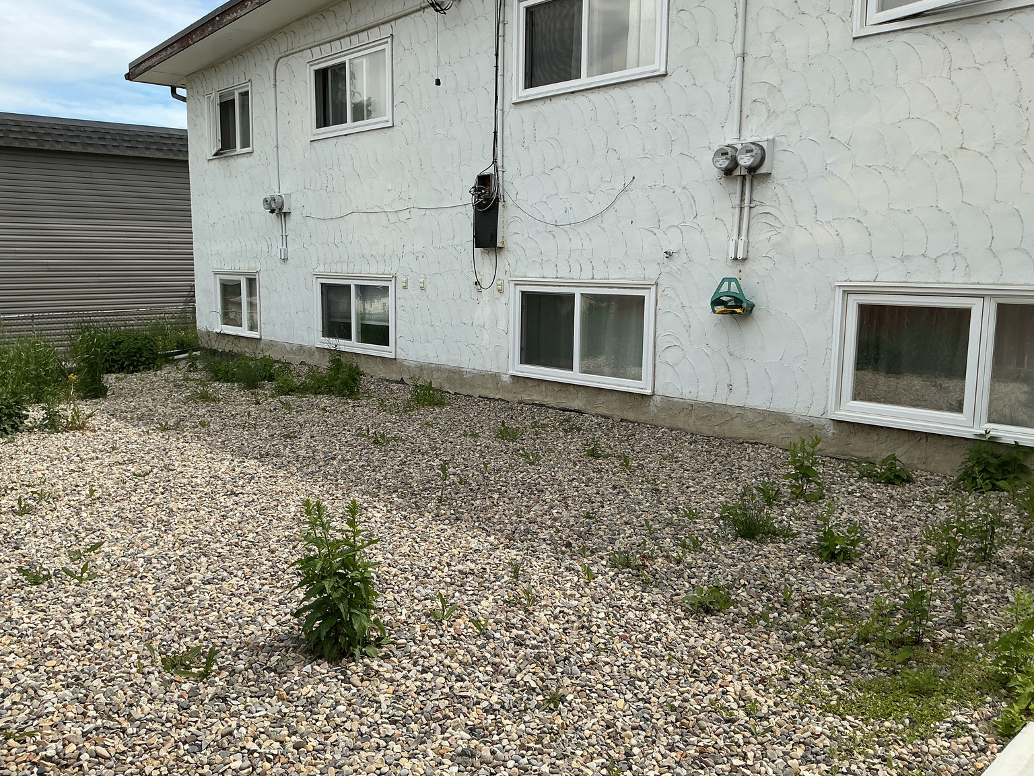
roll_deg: -0.6
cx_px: 517
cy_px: 388
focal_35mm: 29
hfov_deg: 61.7
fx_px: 866
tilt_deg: -7.3
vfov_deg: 48.2
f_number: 1.8
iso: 25
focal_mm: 3
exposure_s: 1/1912
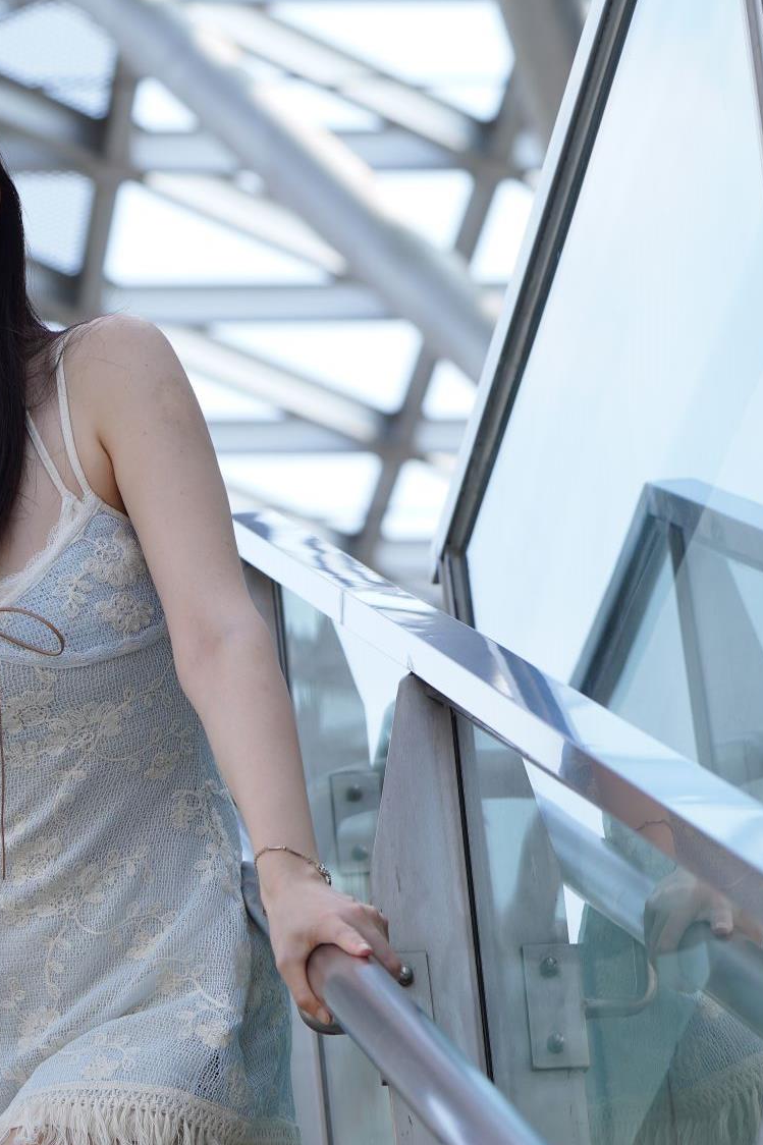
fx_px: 5946
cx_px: -49
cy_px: 1107
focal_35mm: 187
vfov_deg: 10.9
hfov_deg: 7.3
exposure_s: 1/500
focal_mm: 79
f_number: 4.5
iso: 200
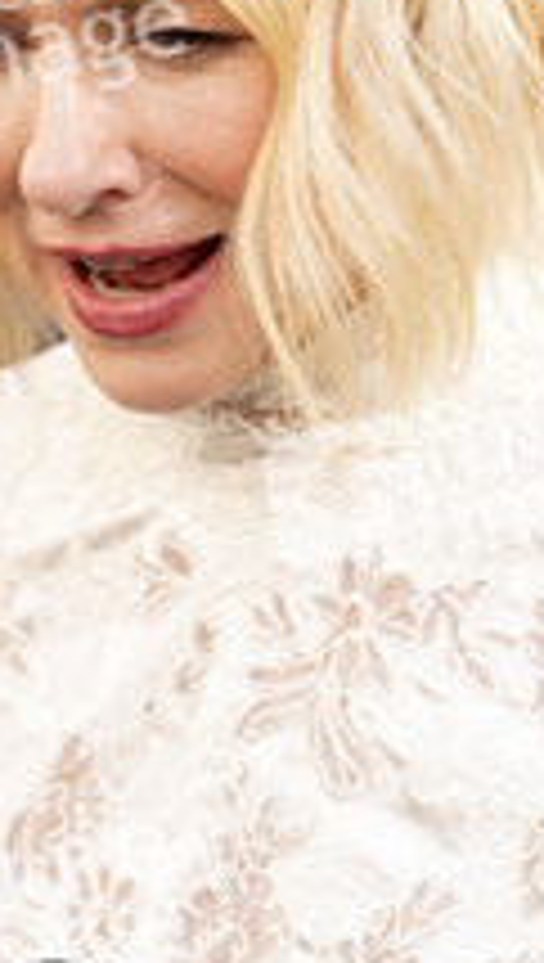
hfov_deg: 4.1
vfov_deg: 7.3
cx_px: 85
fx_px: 7586
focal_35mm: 297
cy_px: 256
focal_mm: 152
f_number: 5.6
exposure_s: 1/400
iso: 800
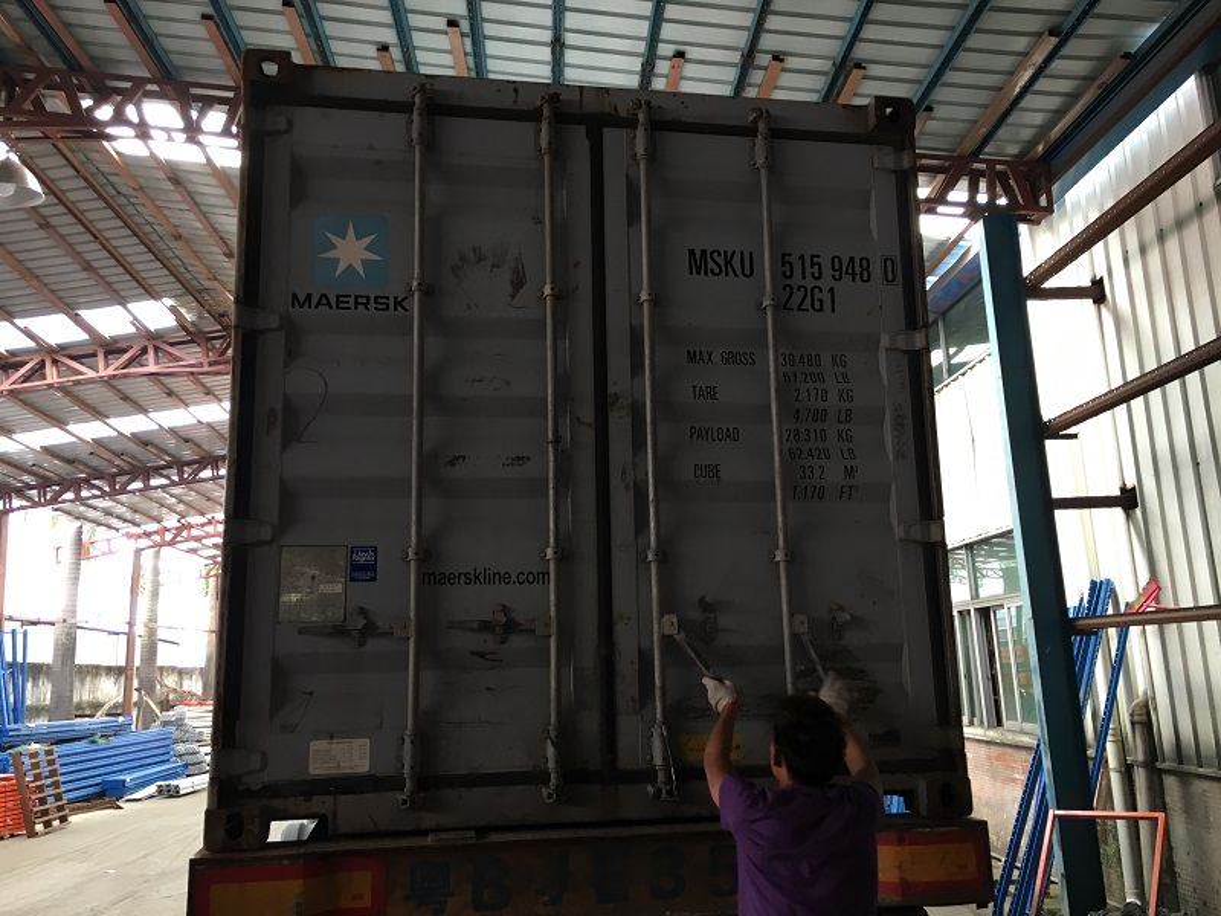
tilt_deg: +12.5
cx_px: 610
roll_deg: +1.3
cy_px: 458
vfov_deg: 48.2
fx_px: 1023
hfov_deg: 61.7
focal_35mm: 29
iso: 80
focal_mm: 4.15
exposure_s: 1/33
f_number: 2.2
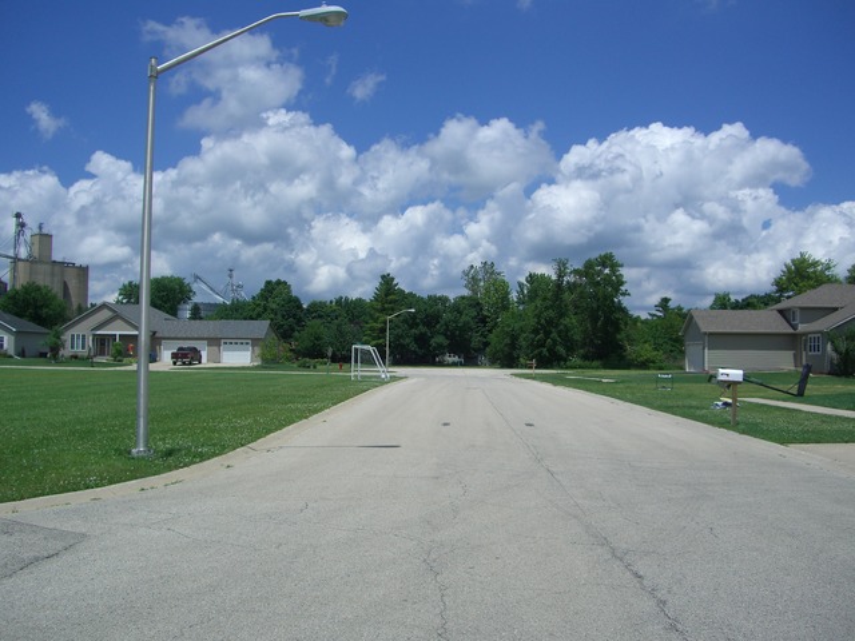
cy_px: 320
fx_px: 939
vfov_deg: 37.7
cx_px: 428
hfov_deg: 49.0
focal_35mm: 38
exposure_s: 1/640
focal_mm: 7.9
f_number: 5.6
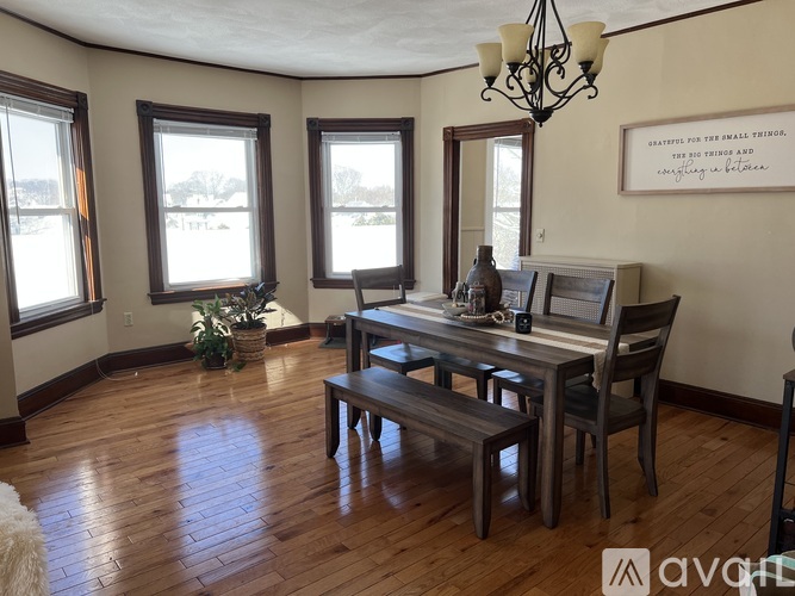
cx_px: 398
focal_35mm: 26
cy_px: 298
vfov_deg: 53.0
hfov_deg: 67.3
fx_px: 597
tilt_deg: -9.5
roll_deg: +0.1
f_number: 1.5
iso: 40
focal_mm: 5.7
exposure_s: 1/287
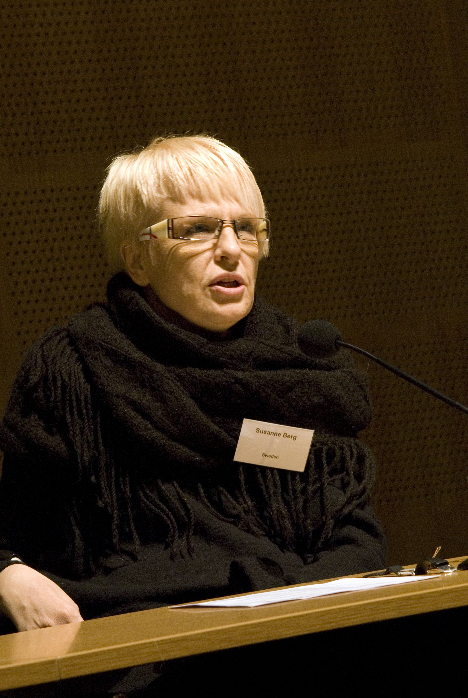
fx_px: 2333
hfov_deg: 11.5
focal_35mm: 120
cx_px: 234
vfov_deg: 17.0
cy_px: 349
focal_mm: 80
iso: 800
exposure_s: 1/30
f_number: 8
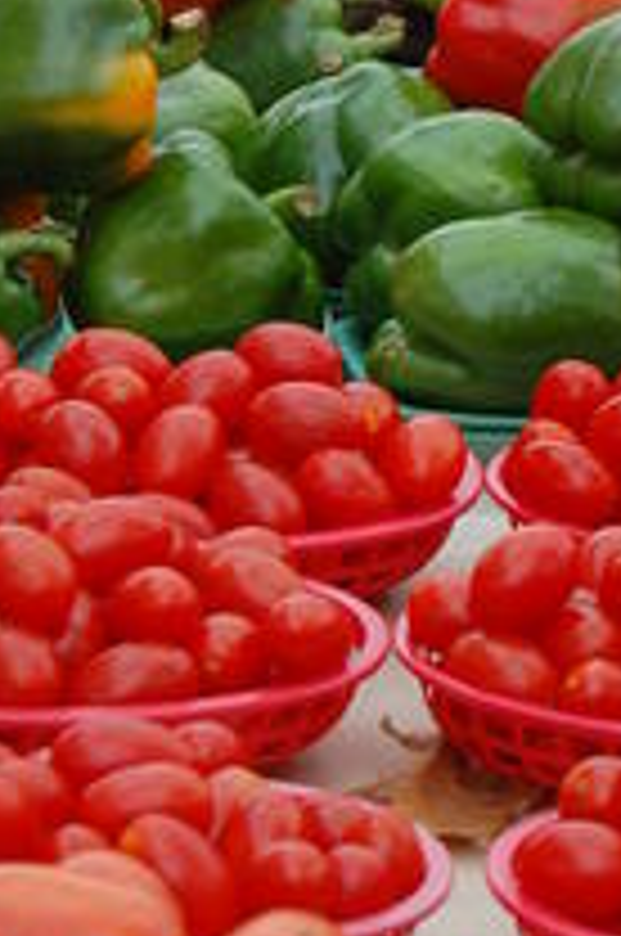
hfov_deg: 5.7
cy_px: 482
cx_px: 450
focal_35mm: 238
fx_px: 6190
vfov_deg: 8.6
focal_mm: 55
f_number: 5.6
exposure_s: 1/125
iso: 320
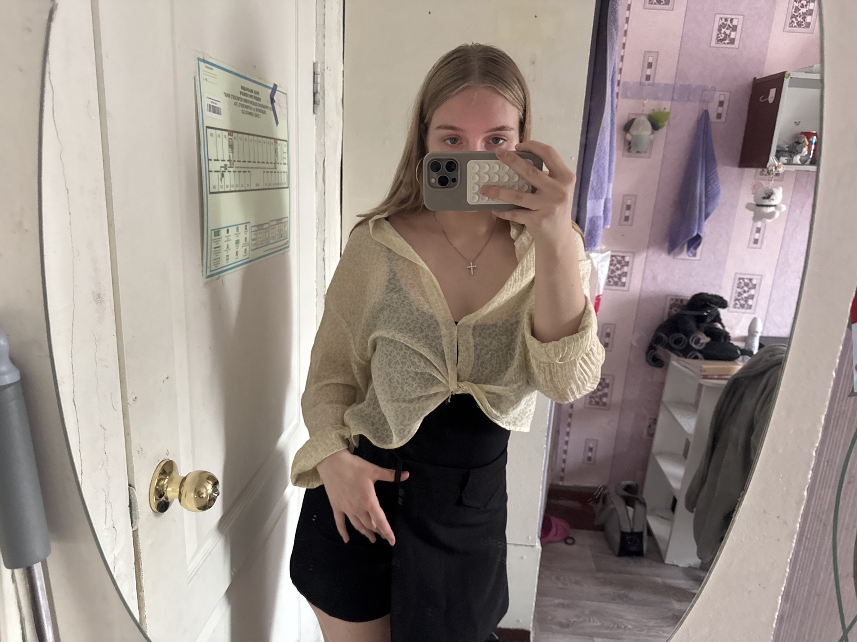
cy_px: 321
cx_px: 428
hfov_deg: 71.6
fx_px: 594
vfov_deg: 56.8
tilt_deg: -13.4
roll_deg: -2.3
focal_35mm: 24
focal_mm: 6.76
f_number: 1.78
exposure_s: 1/49
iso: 800
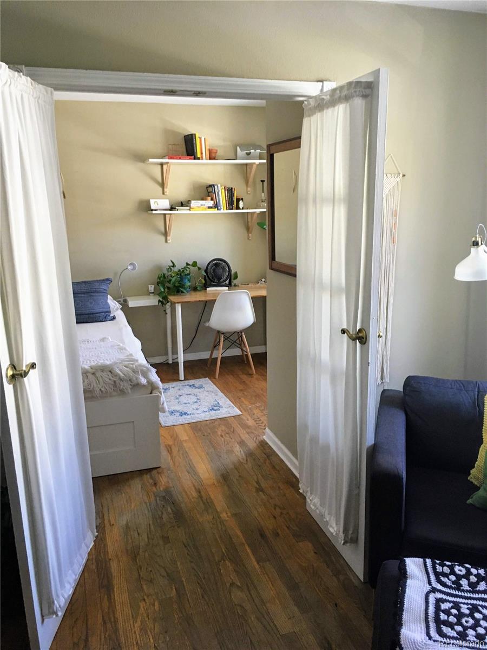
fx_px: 544
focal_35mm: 29
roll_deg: +1.8
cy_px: 325
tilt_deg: -14.1
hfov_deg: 48.2
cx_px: 244
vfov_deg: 61.7
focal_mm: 4.15
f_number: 2.2
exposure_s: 1/30
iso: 100
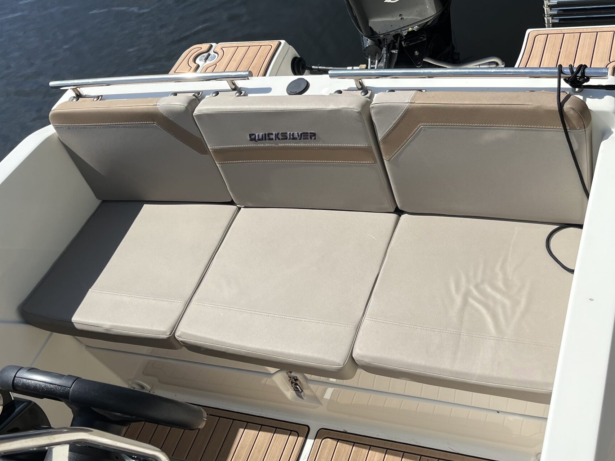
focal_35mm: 39
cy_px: 240
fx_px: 693
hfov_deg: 47.2
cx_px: 405
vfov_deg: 36.8
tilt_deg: -52.3
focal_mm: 5.1
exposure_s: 1/5556
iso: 50
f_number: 1.6
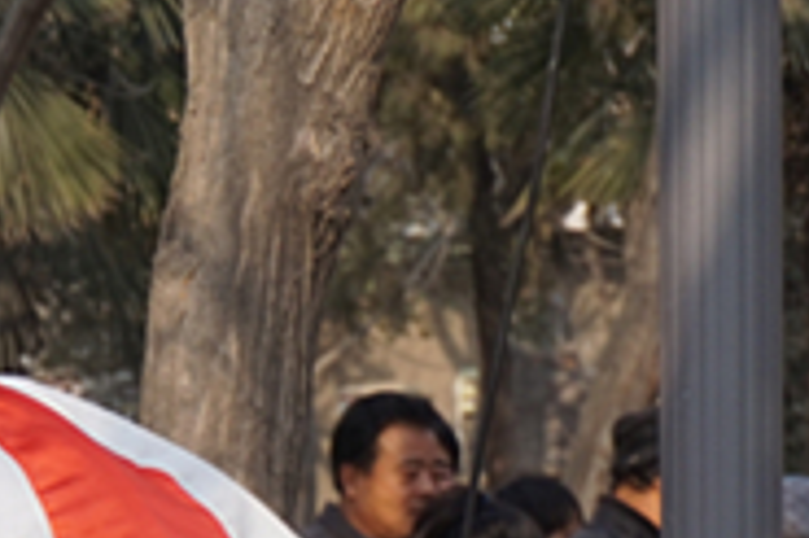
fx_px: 7117
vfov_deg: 4.3
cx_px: -700
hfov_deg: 6.4
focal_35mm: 317
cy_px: 1089
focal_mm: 50
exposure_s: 1/250
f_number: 5.6
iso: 100
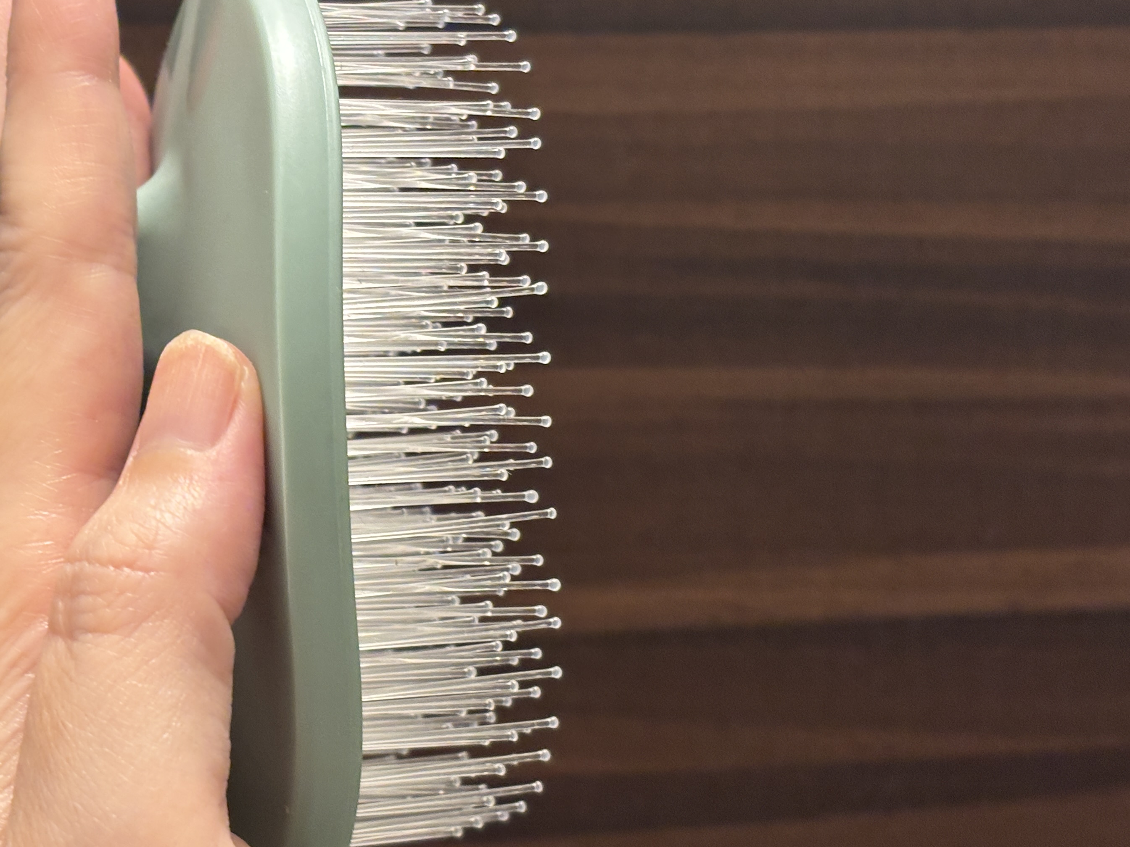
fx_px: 2546
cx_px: 302
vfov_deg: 18.9
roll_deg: +0.7
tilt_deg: -5.2
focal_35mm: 78
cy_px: 373
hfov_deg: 24.8
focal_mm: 5.96
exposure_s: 1/33
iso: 160
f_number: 1.6
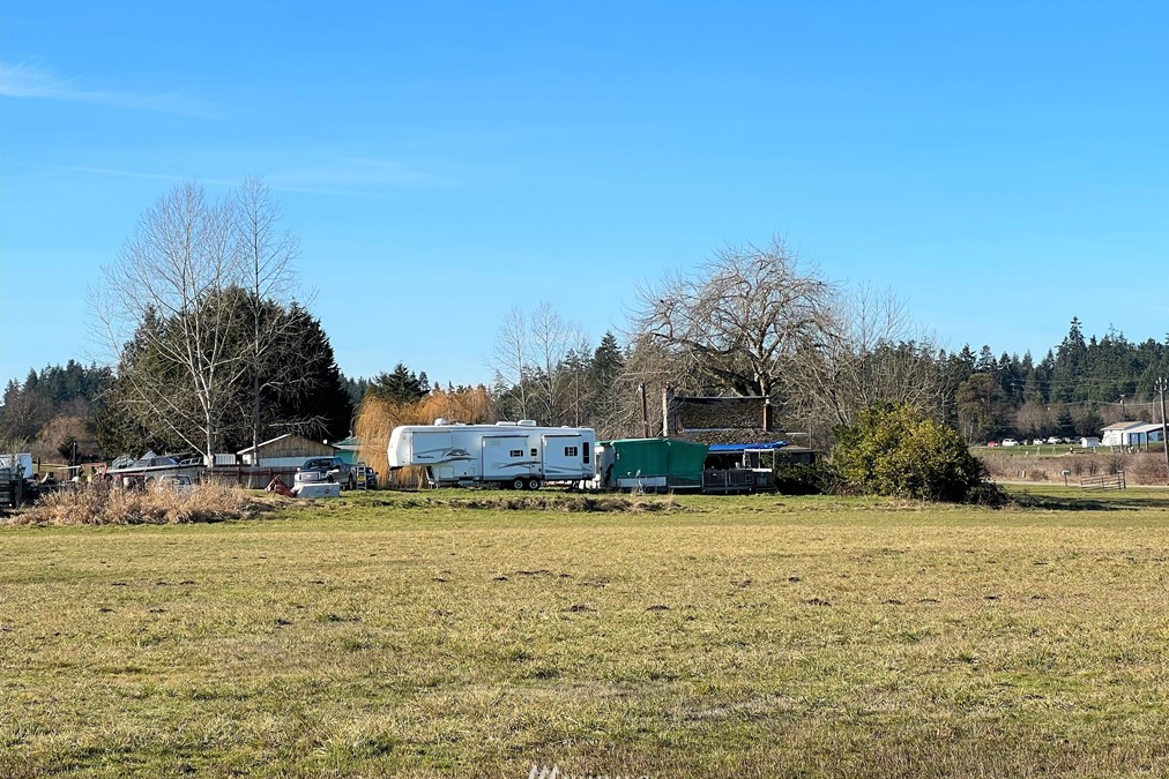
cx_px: 589
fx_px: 2630
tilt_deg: +0.9
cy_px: 380
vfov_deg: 16.9
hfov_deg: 25.1
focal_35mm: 81
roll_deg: +1.2
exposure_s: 1/809
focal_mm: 9
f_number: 2.8
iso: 32
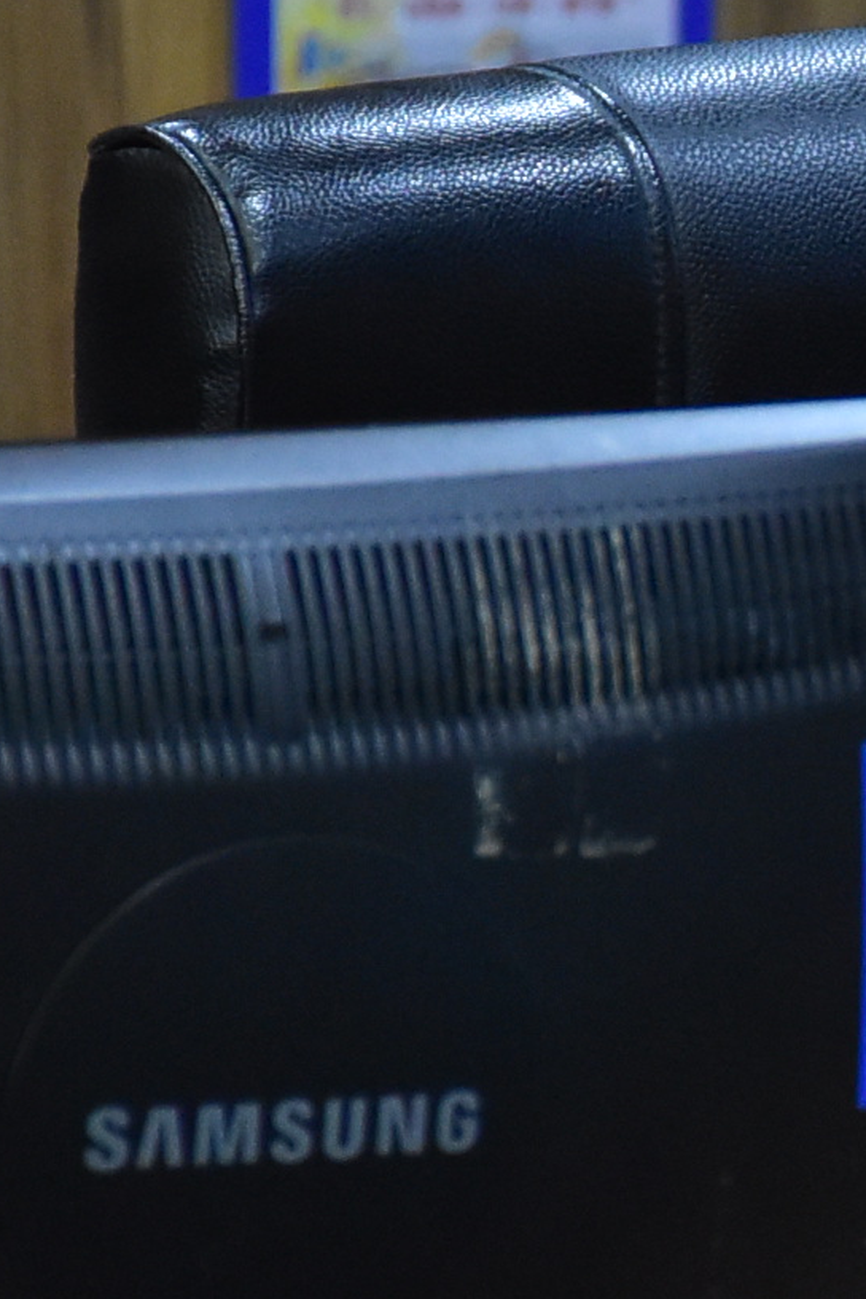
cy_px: 565
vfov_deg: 3.6
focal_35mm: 578
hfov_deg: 2.4
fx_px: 20849
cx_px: 1724
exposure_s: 1/25
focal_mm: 105
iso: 2500
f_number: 5.6
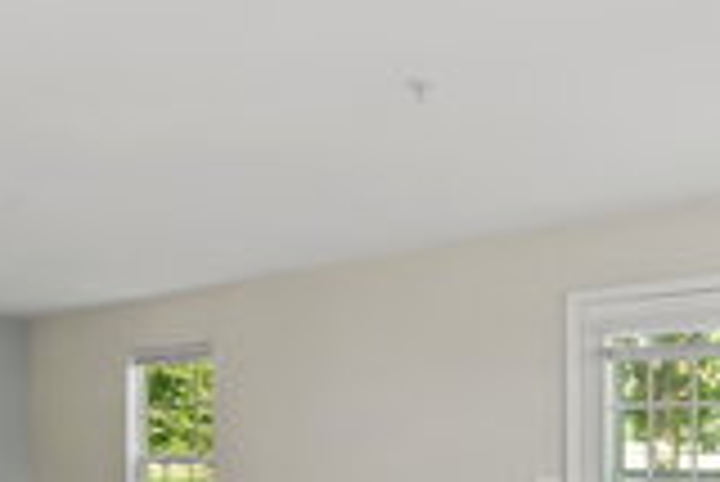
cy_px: 390
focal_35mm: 39
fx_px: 781
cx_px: 315
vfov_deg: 33.2
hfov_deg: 49.4
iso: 200
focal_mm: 13
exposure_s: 1/10
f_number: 8
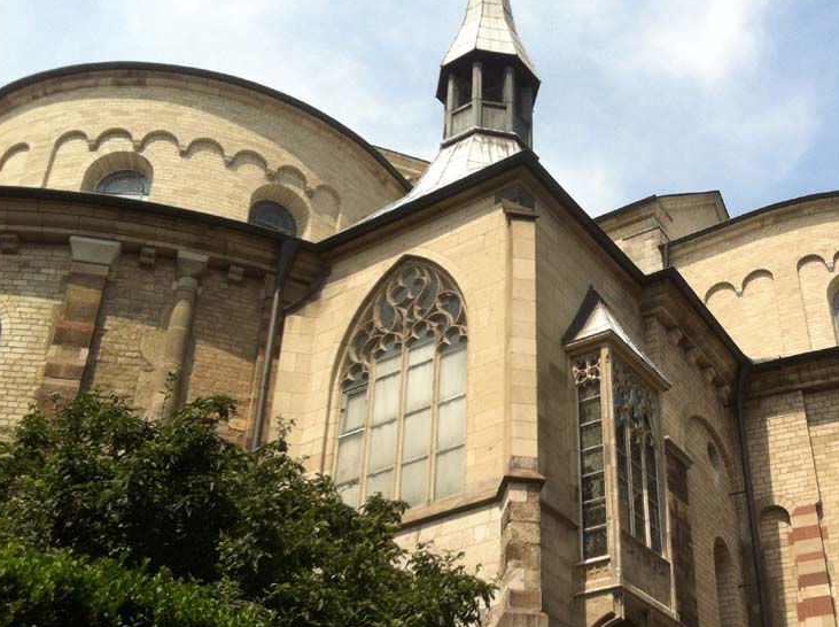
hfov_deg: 38.5
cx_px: 559
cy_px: 324
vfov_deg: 29.6
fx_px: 1186
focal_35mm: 49
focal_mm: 3.85
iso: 80
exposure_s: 1/1658
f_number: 2.8
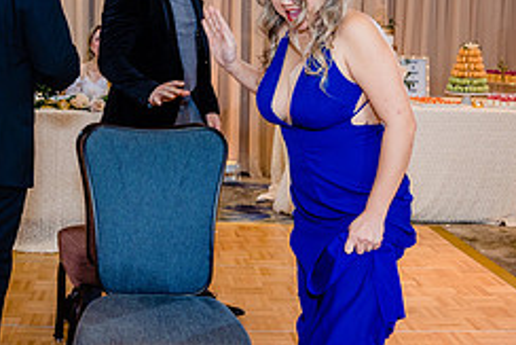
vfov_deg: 23.6
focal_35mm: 57
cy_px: 101
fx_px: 817
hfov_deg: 34.6
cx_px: 156
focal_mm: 24
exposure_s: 1/160
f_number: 4
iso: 1000
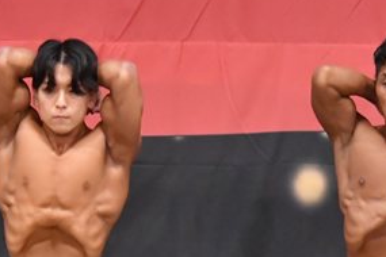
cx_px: 104
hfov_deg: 3.4
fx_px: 6561
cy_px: 330
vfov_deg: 2.2
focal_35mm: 612
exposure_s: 1/400
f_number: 5.6
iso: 6400
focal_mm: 150
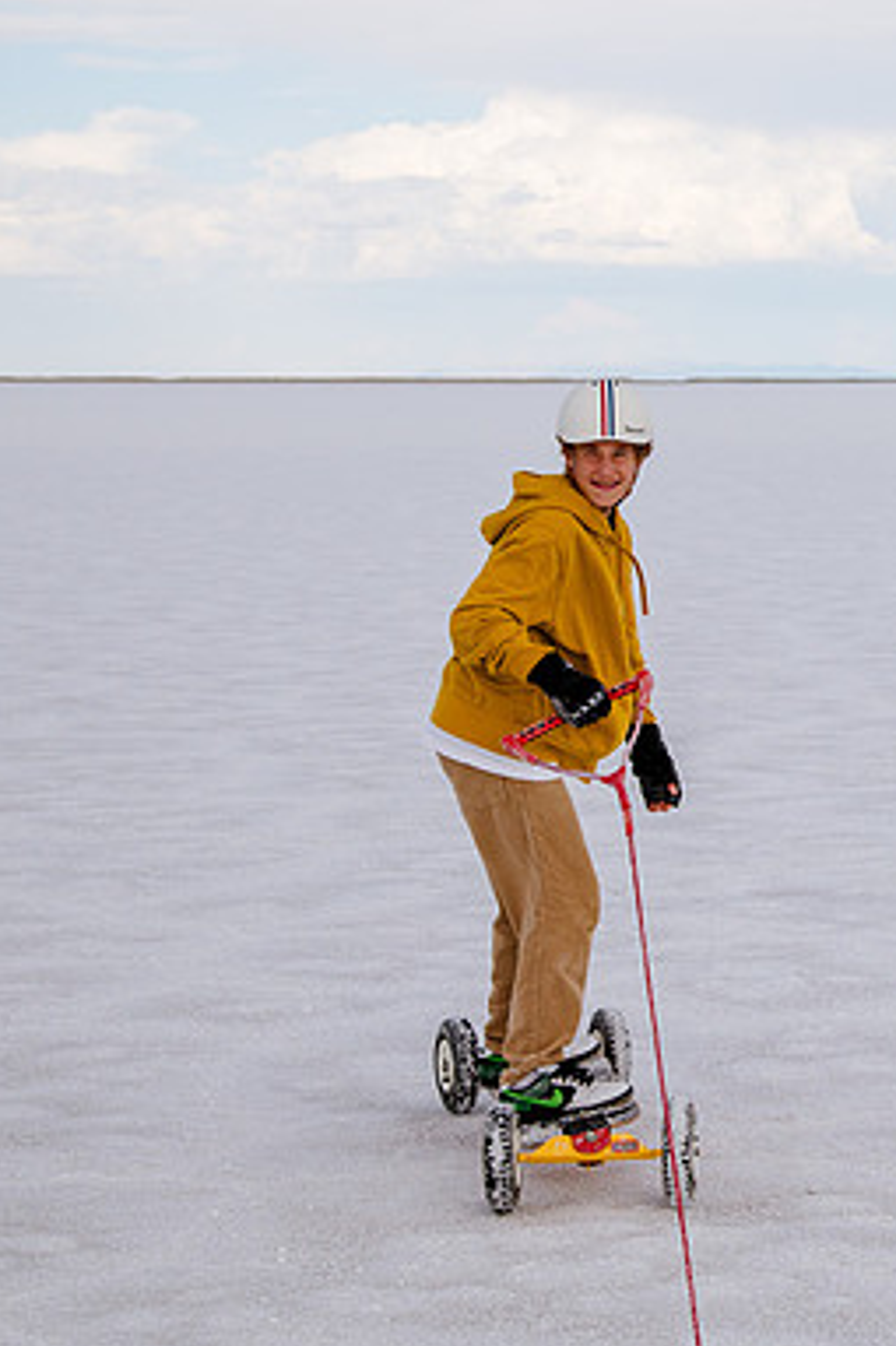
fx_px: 3587
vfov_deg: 21.2
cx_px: 900
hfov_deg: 14.0
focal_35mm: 96
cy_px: 559
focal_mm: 52
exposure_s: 1/2500
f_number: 5.6
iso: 400
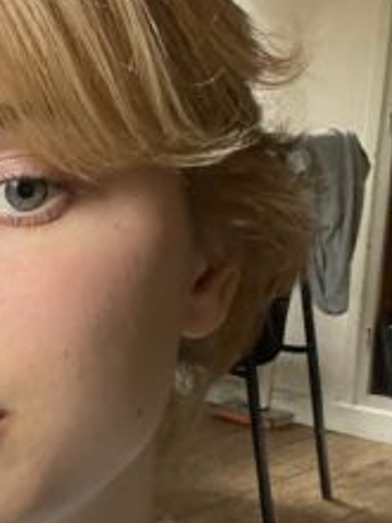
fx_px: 1238
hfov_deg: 17.3
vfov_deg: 23.7
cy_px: 376
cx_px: -50
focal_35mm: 82
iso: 400
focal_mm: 2.71
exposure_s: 1/45
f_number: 2.2
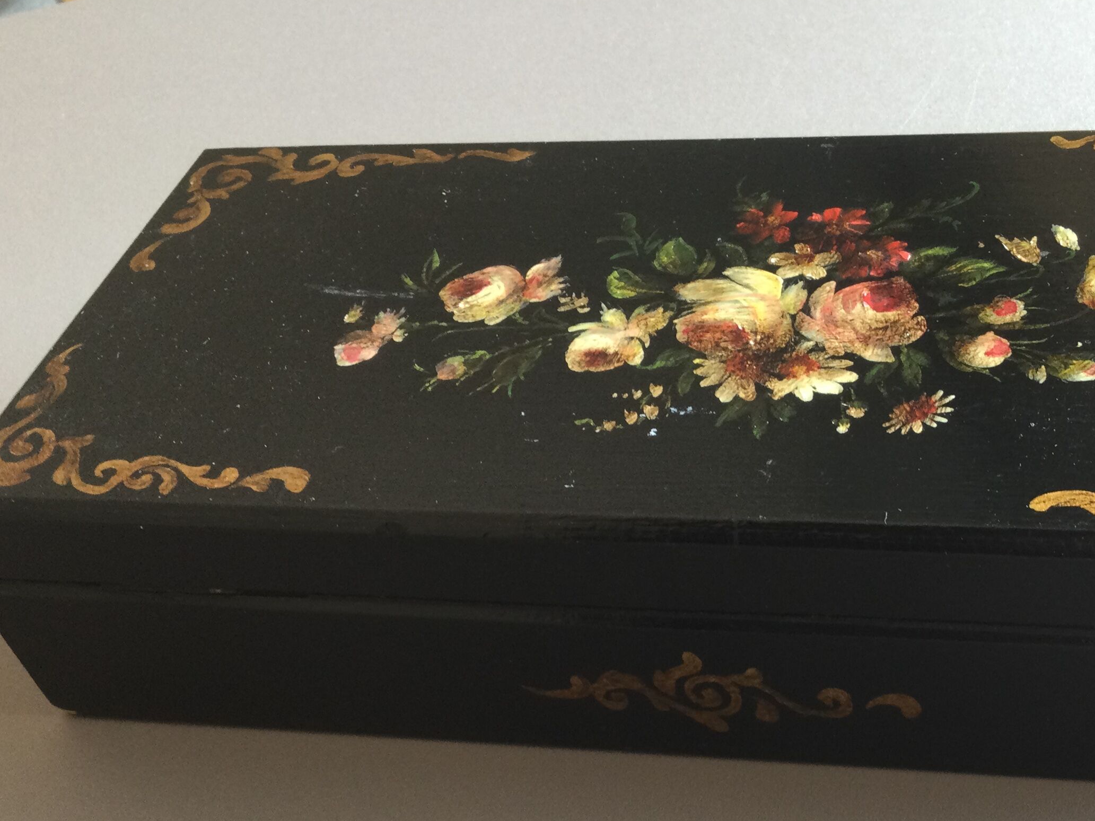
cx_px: 781
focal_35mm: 49
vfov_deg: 29.1
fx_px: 1550
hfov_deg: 38.2
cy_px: 633
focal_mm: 3.3
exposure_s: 1/33
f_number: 2.4
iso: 25
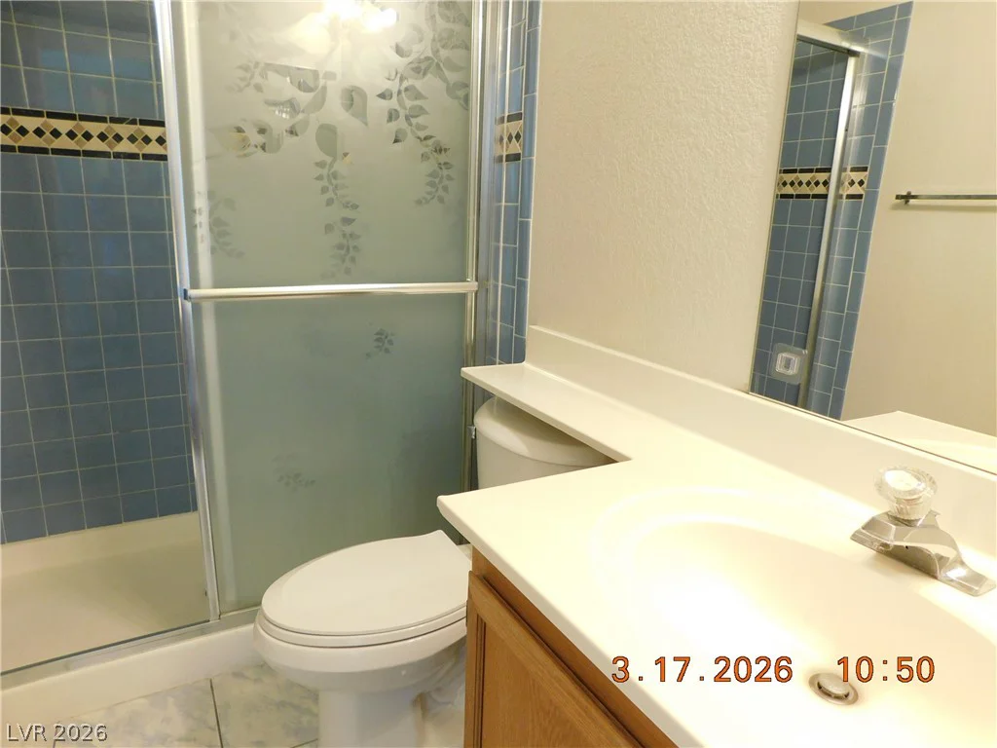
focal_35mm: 23
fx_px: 662
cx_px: 498
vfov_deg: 58.9
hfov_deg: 73.9
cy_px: 374
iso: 220
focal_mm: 4
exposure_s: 1/30
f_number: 3
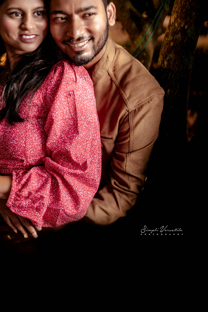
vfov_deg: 37.6
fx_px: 451
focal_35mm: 52
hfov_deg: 25.8
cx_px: 62
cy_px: 92
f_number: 1.4
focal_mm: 35
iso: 100
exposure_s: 1/6400
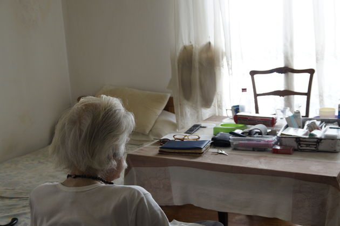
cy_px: 113
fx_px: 496
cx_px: 170
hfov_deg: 37.9
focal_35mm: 52
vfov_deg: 25.8
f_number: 4.5
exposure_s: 1/40
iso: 200
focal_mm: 35
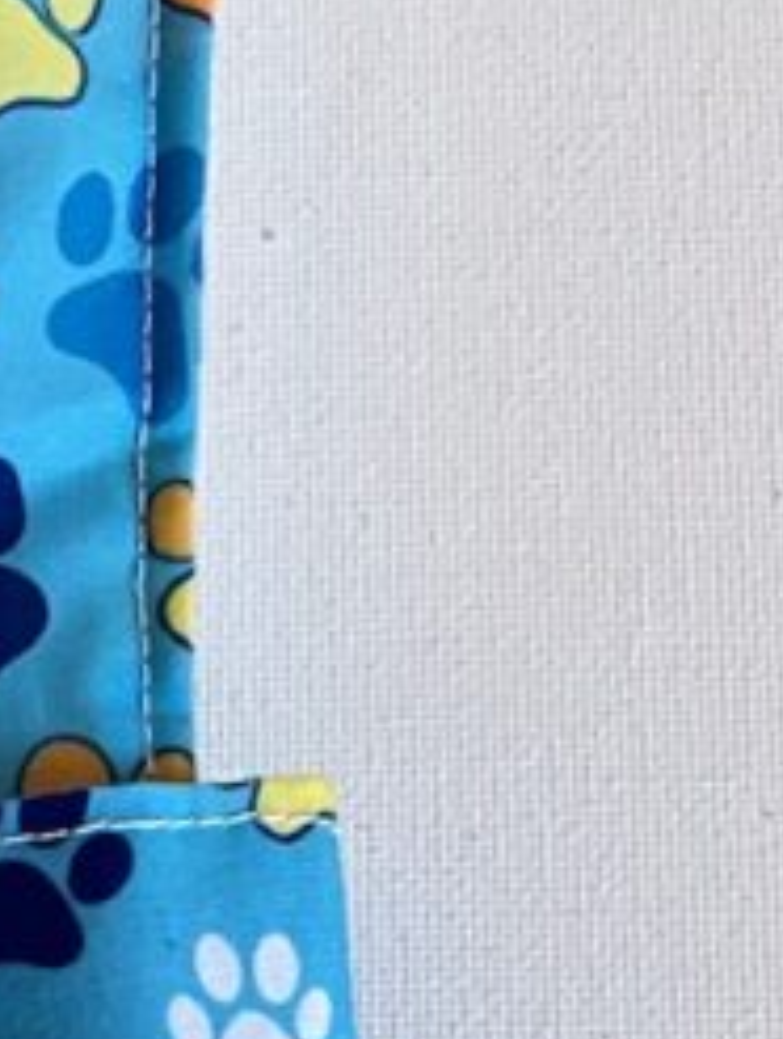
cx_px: -787
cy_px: 1304
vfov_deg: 15.7
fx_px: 3610
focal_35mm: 120
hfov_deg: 11.2
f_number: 1.8
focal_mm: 3
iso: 25
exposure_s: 1/100
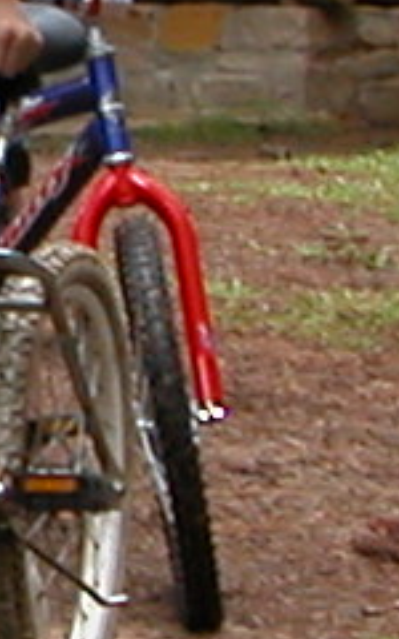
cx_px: -694
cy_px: 141
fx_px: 6872
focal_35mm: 395
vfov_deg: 5.3
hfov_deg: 3.3
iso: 100
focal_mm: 8.9
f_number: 4
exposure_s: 1/105
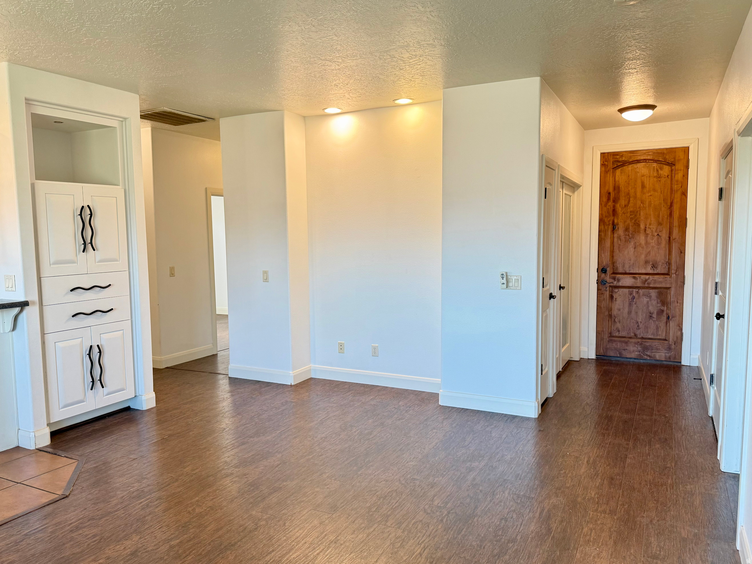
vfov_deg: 56.8
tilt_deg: -5.0
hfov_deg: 71.6
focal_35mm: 24
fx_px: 521
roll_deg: -1.6
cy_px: 282
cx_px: 376
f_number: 1.78
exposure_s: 1/60
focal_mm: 6.76
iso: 160
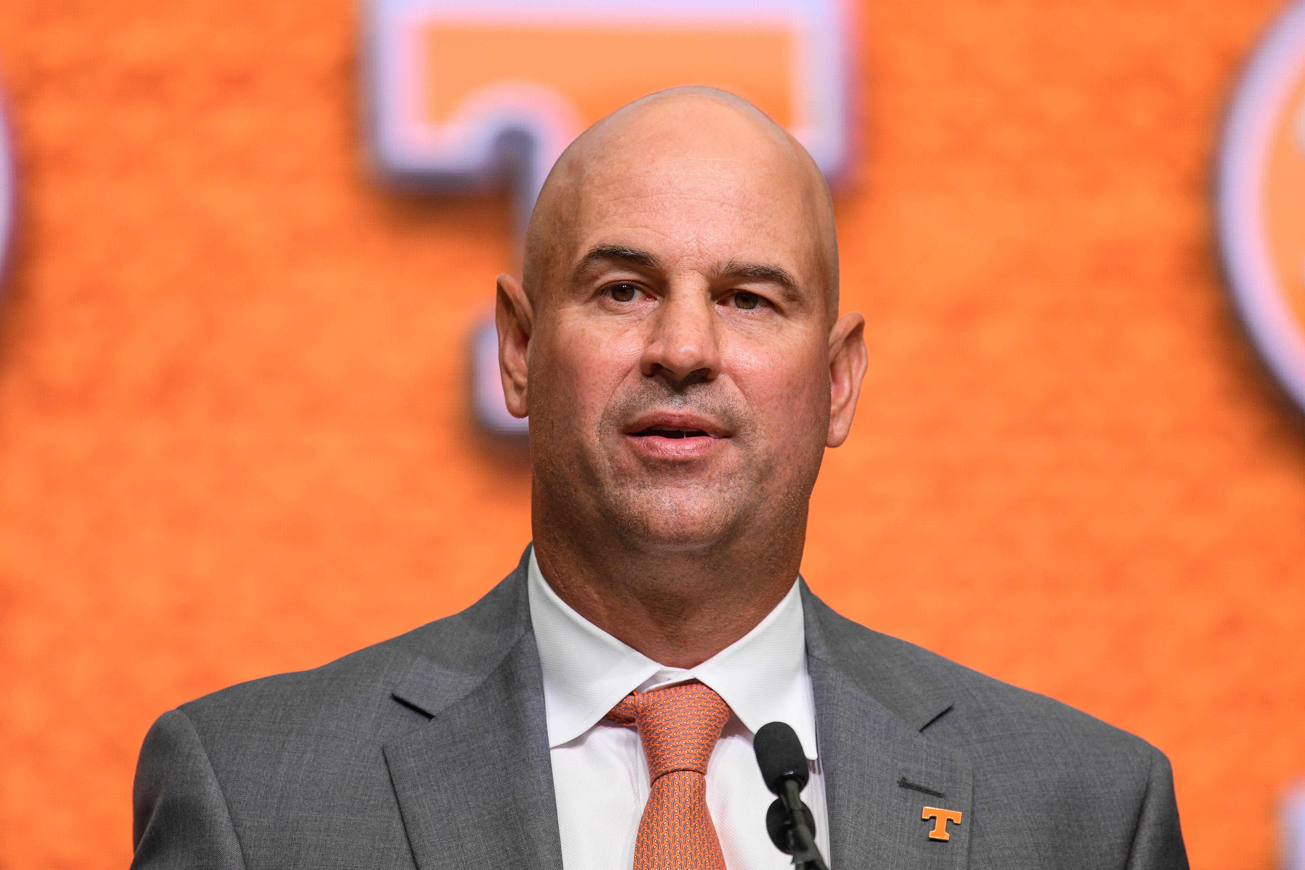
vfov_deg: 3.1
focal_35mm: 450
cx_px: 652
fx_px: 16311
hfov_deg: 4.6
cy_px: 435
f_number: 4
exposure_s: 1/500
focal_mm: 300
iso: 1400
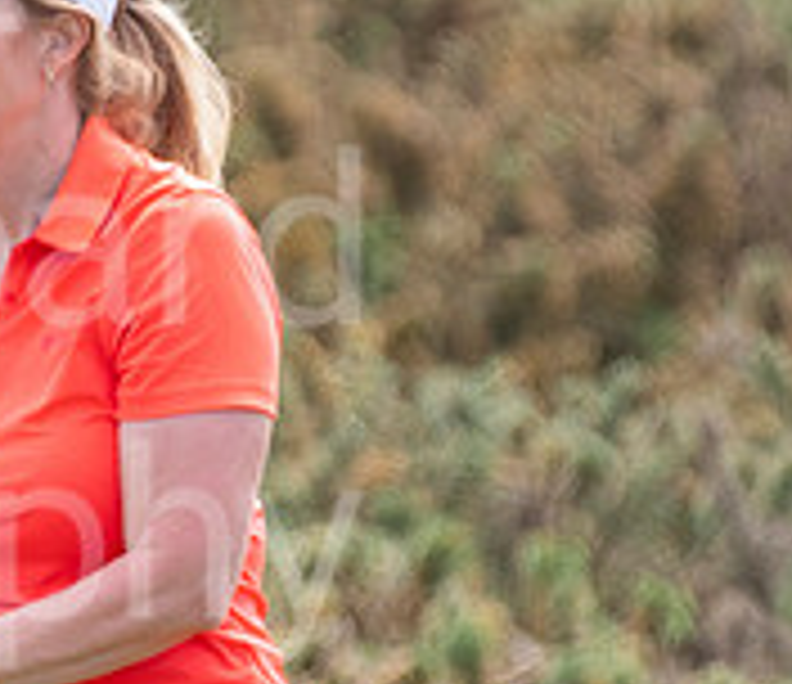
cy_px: 288
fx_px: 60704
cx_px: 48
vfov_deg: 0.6
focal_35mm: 2510
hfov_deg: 0.7
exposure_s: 1/1250
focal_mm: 480
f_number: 5.6
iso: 500
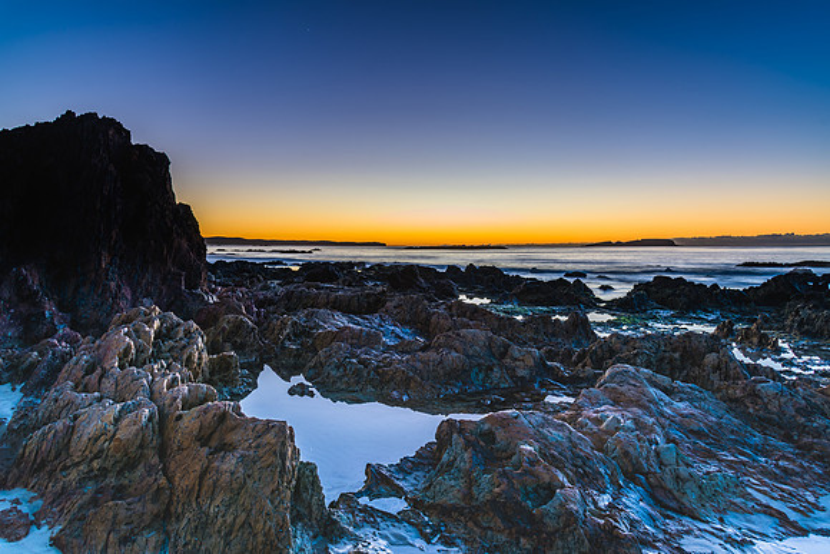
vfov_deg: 52.6
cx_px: 415
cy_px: 277
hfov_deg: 73.1
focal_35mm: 24
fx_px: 560
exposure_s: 4
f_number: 8
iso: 80
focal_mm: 24
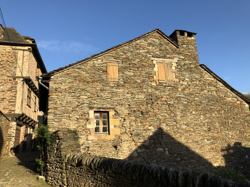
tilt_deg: +16.9
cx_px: 125
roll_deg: +4.4
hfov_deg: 63.4
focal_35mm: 28
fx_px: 202
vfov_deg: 49.7
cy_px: 94
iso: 20
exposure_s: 1/1116
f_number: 1.8
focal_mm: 4
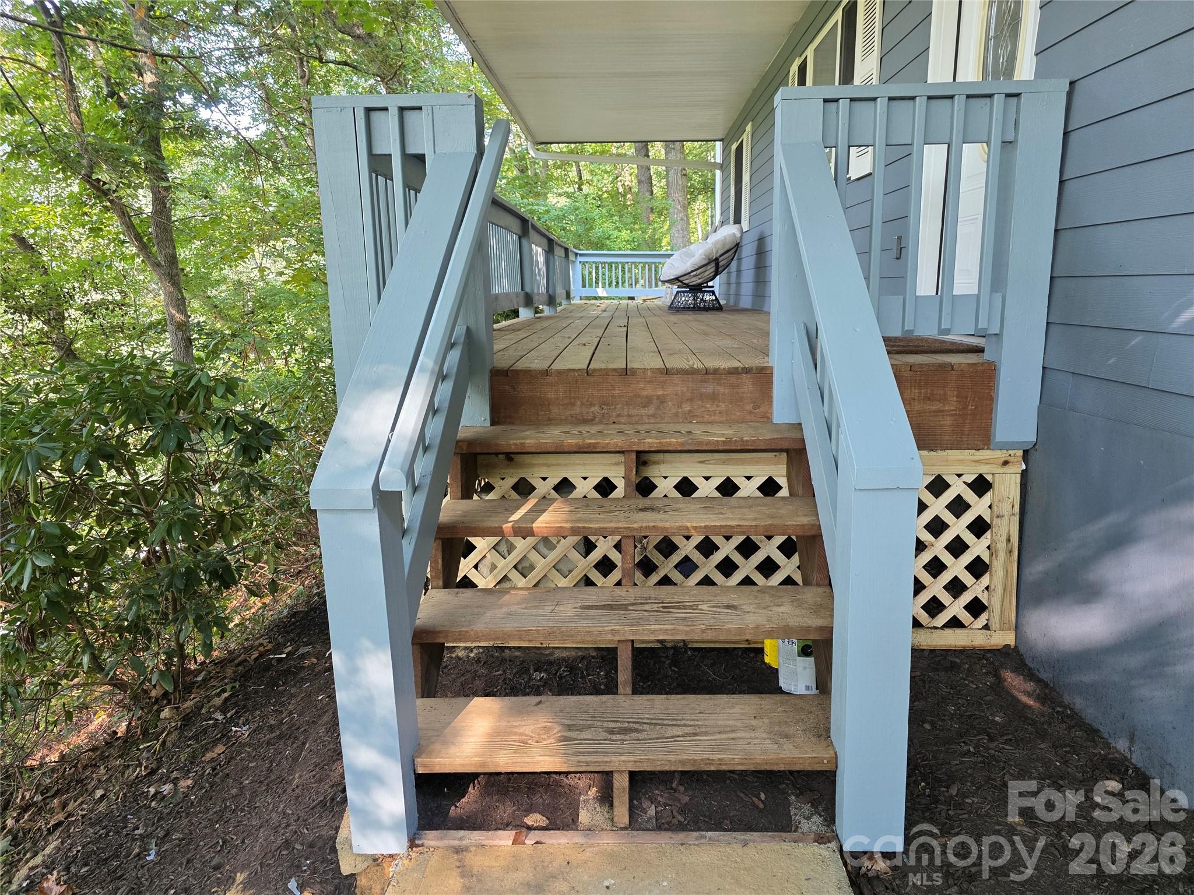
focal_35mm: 23
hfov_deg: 73.9
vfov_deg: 58.9
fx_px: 793
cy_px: 448
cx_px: 597
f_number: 1.7
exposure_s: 1/120
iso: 200
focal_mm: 6.3
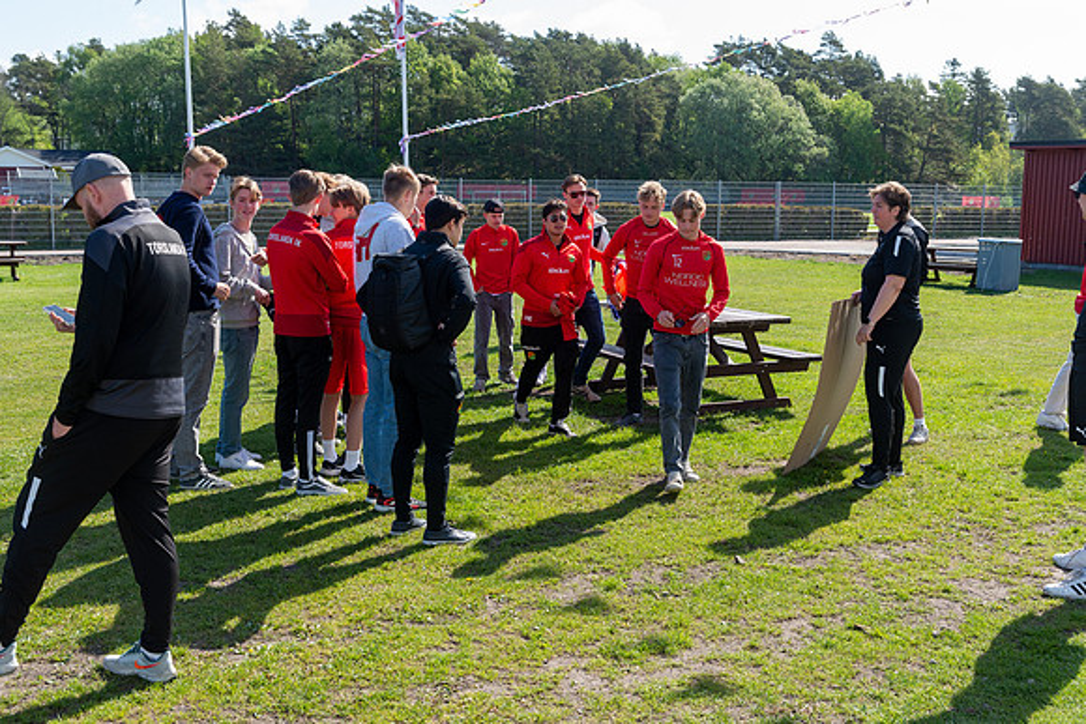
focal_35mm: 40
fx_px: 1207
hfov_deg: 48.4
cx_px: 543
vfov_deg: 33.4
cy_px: 362
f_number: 5
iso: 560
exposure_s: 1/800
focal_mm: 40
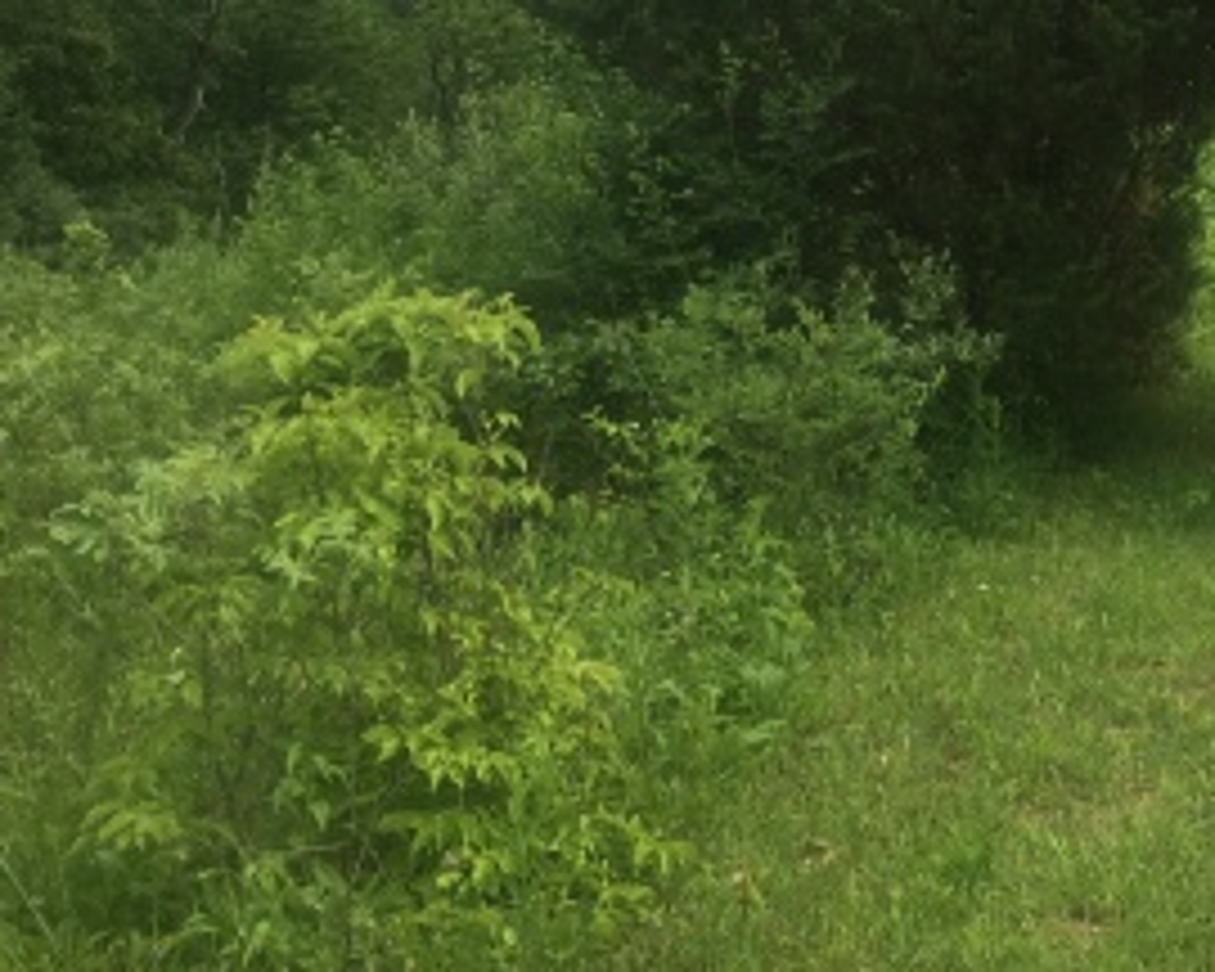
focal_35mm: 67
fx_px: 2409
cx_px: 1305
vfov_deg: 22.5
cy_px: 216
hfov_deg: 26.3
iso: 25
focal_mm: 4.15
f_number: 2.2
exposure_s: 1/1131
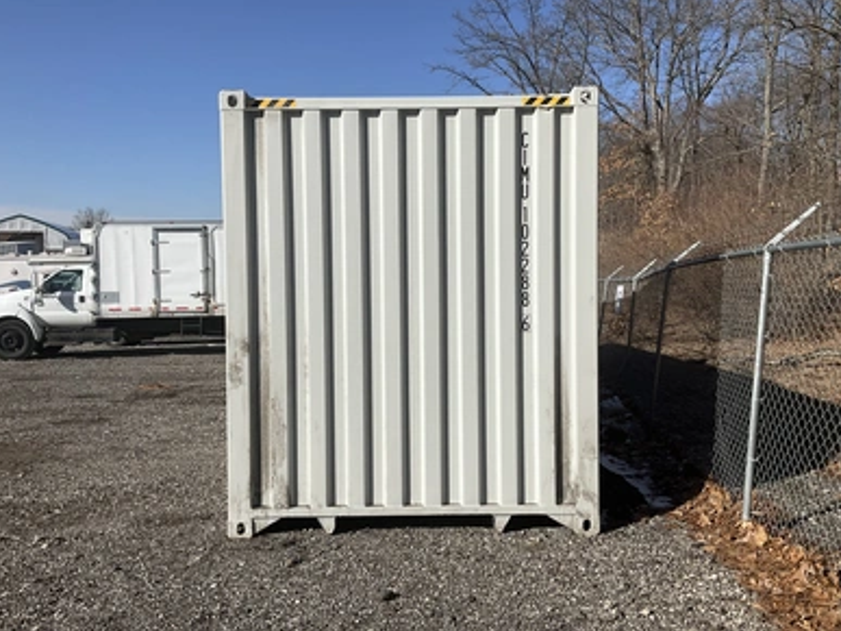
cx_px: 426
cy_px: 316
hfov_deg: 60.0
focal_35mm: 30
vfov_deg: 46.8
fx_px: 729
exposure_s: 1/3534
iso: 25
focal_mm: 3
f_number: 1.8
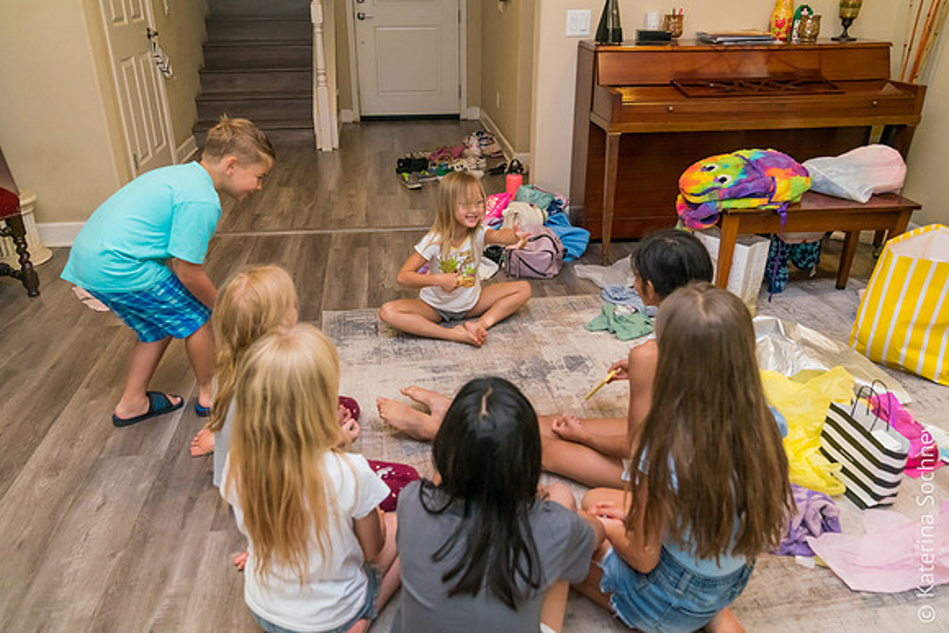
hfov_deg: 65.5
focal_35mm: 28
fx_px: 738
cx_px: 474
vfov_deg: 46.4
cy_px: 316
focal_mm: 28
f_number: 4.5
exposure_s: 1/250
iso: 8000
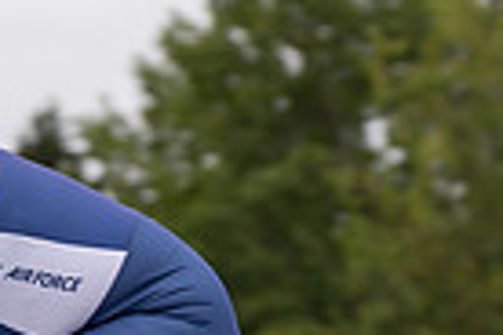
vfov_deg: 3.0
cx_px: -340
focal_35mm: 456
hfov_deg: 4.5
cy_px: 568
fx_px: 6371
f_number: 3.5
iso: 100
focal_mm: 70
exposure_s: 1/800
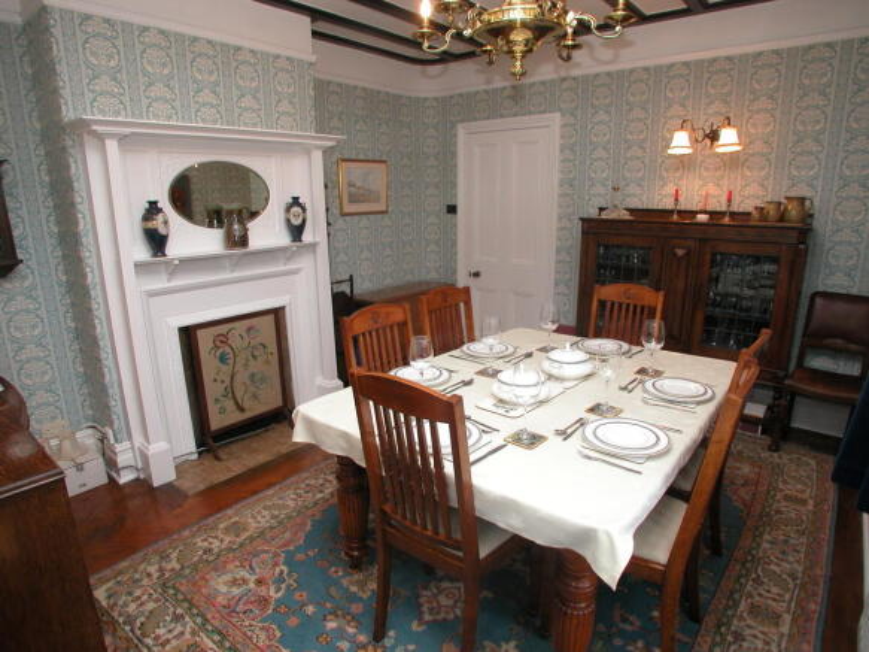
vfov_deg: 49.7
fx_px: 703
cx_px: 434
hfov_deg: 63.5
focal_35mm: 28
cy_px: 326
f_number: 2.8
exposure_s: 1/60
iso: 125
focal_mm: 7.1
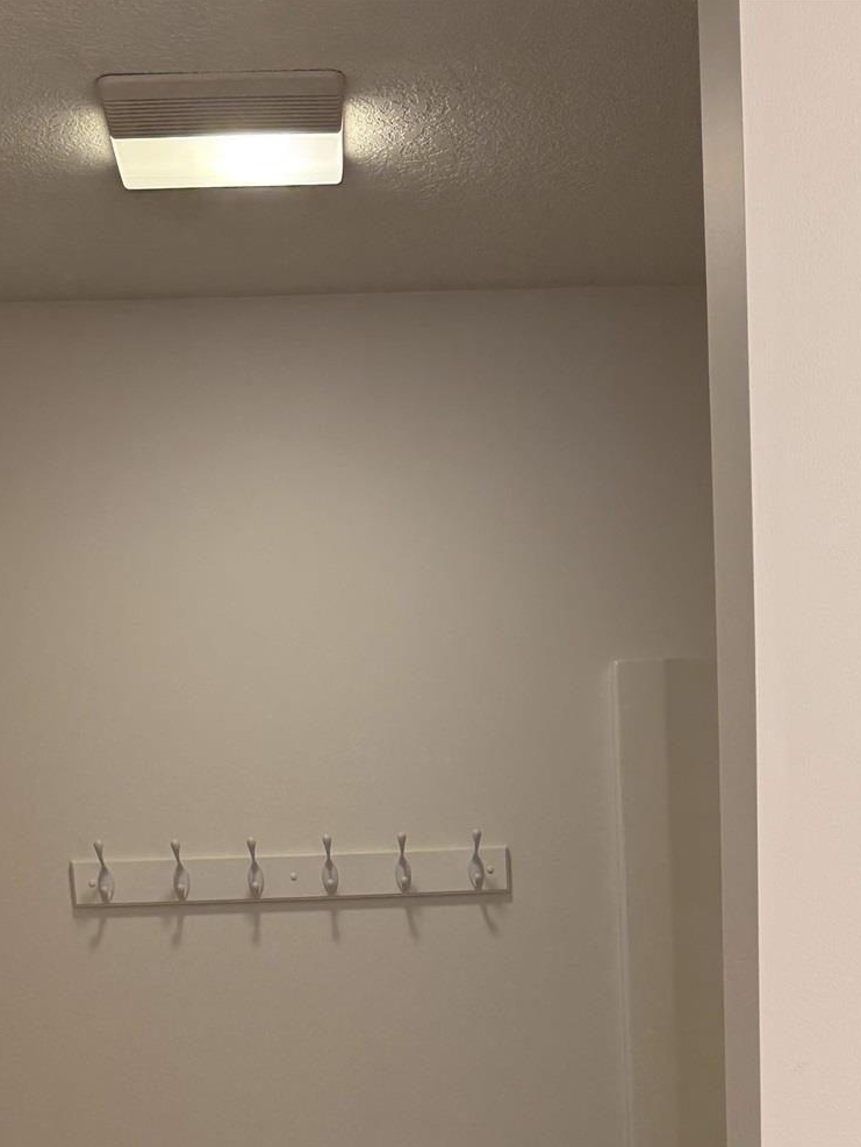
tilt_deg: -11.3
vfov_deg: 29.9
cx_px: 504
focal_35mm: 56
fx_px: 1856
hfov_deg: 26.1
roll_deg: +2.5
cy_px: 1334
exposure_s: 1/120
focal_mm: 6.76
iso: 125
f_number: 1.78
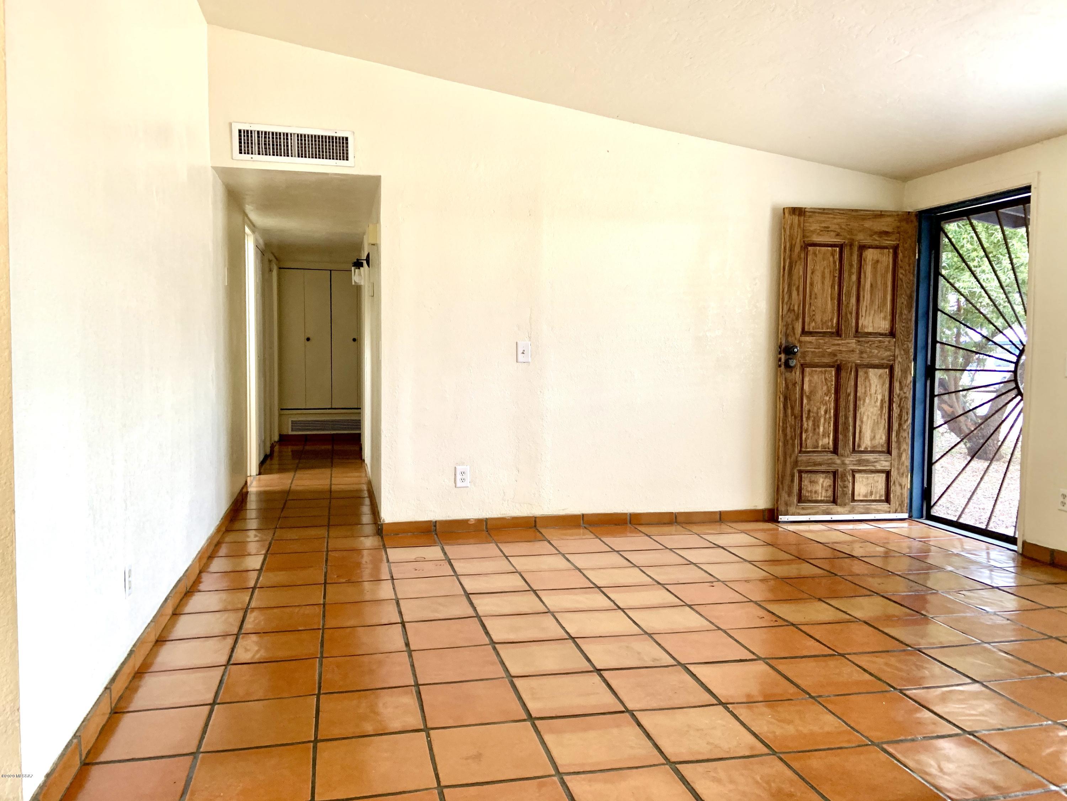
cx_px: 534
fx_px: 801
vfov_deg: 53.1
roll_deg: -0.5
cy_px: 400
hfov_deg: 67.3
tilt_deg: -3.0
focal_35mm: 26
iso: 200
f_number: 1.8
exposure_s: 1/60
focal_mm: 4.25
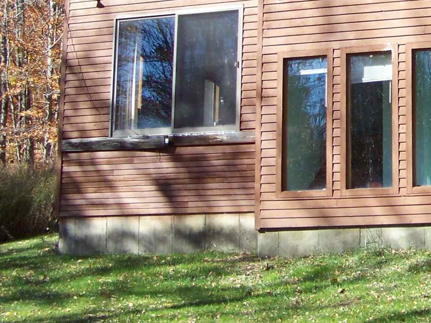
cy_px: 60
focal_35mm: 99
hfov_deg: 19.2
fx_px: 1233
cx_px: 450
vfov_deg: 14.8
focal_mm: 5.85
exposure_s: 1/320
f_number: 2.8
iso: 69
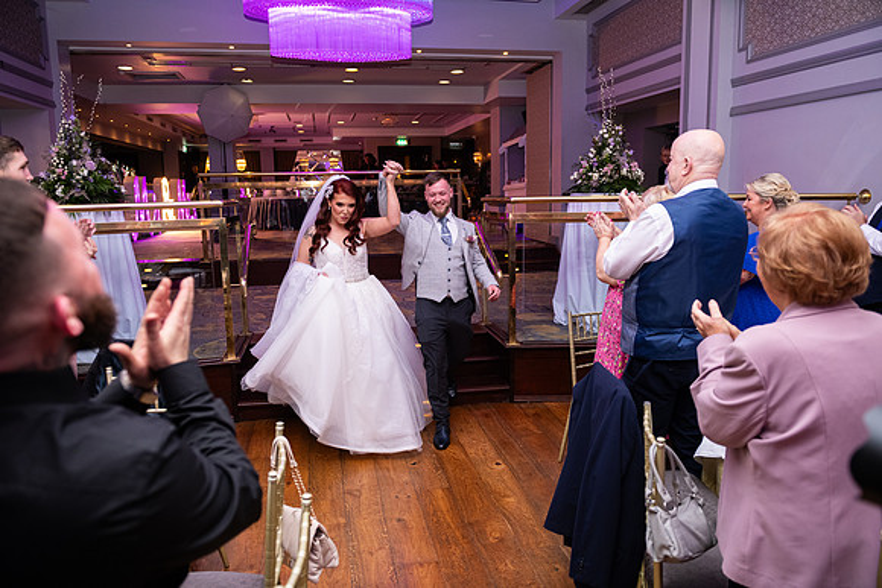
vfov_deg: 53.2
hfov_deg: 73.7
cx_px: 441
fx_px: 588
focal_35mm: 24
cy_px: 294
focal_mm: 24
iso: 800
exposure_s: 1/160
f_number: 3.5
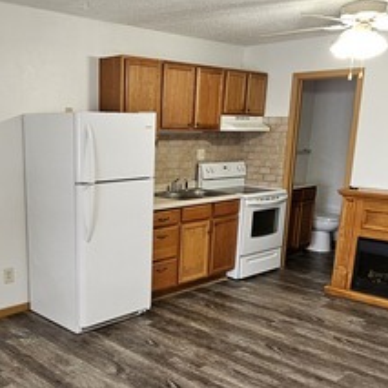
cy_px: 250
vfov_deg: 45.5
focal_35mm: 36
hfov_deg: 44.7
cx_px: 102
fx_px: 457
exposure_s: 1/60
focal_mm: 2.2
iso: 320
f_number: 2.2
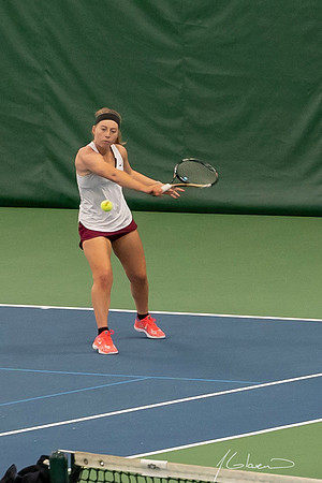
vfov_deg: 4.5
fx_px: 6175
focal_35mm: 460
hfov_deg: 3.0
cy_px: 153
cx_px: 90
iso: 1600
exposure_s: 1/250
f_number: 4.5
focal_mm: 75
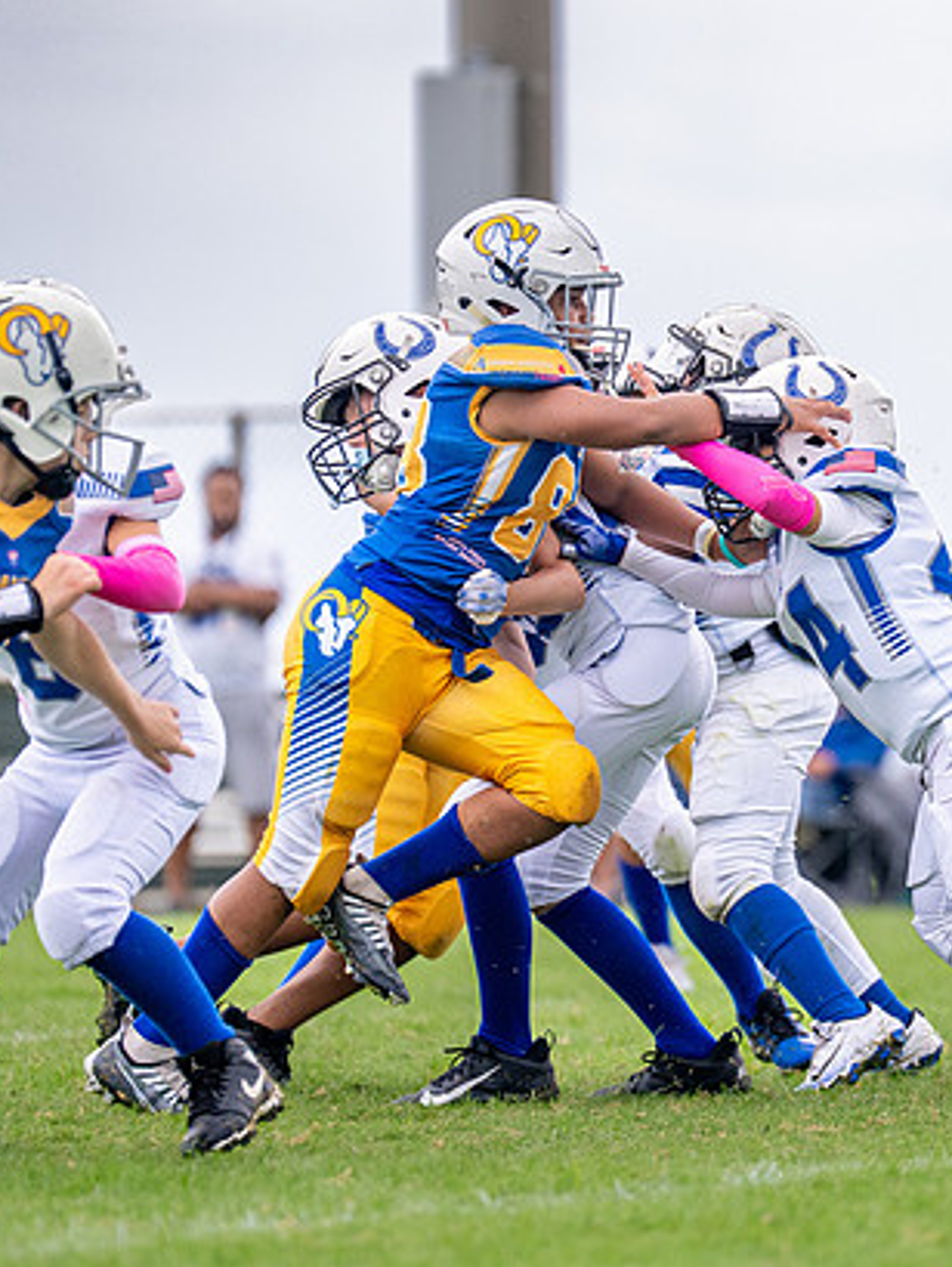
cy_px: 633
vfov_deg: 4.9
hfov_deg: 3.7
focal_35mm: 402
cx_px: 748
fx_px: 14726
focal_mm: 200
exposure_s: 1/1600
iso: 400
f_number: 2.8
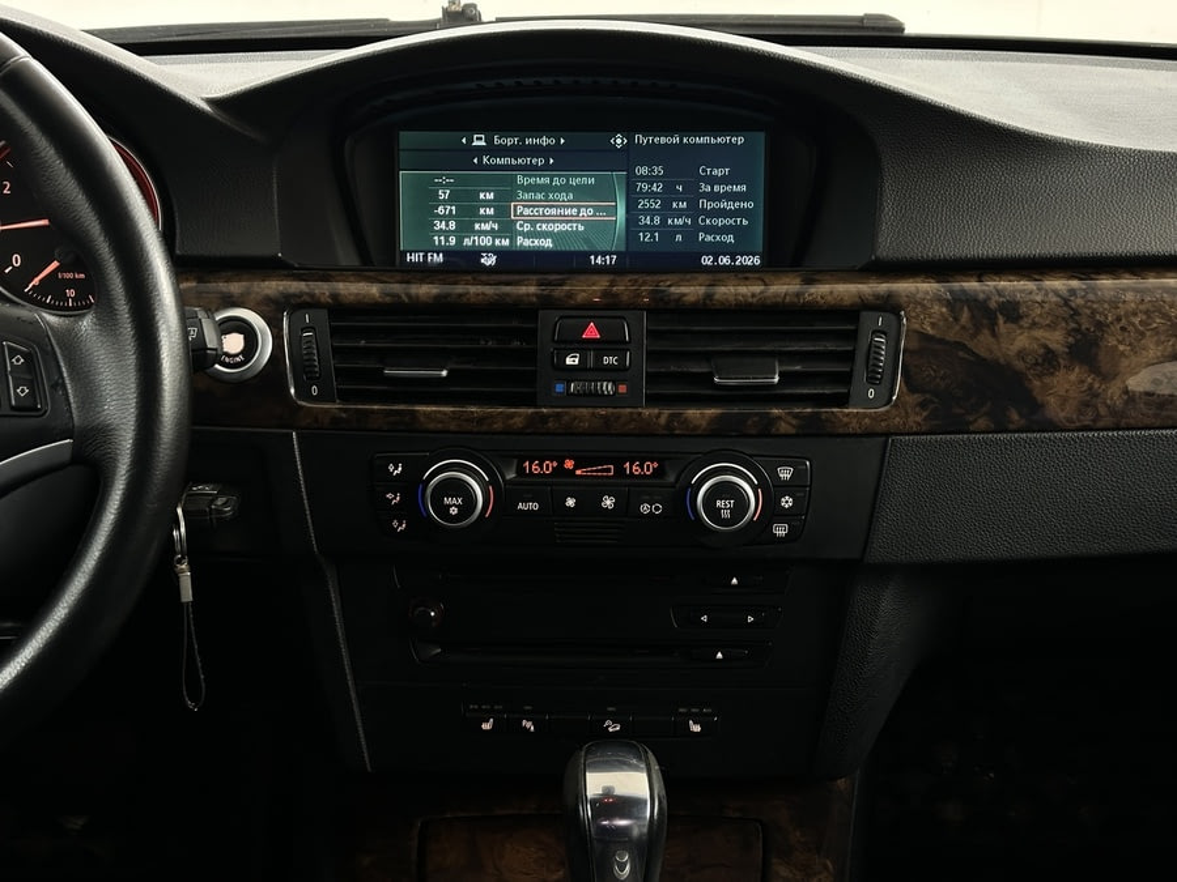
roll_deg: -0.4
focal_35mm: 48
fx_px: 1632
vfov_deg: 30.3
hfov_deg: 39.7
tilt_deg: -19.1
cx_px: 588
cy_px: 441
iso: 320
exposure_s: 1/33
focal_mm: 6.86
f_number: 1.78
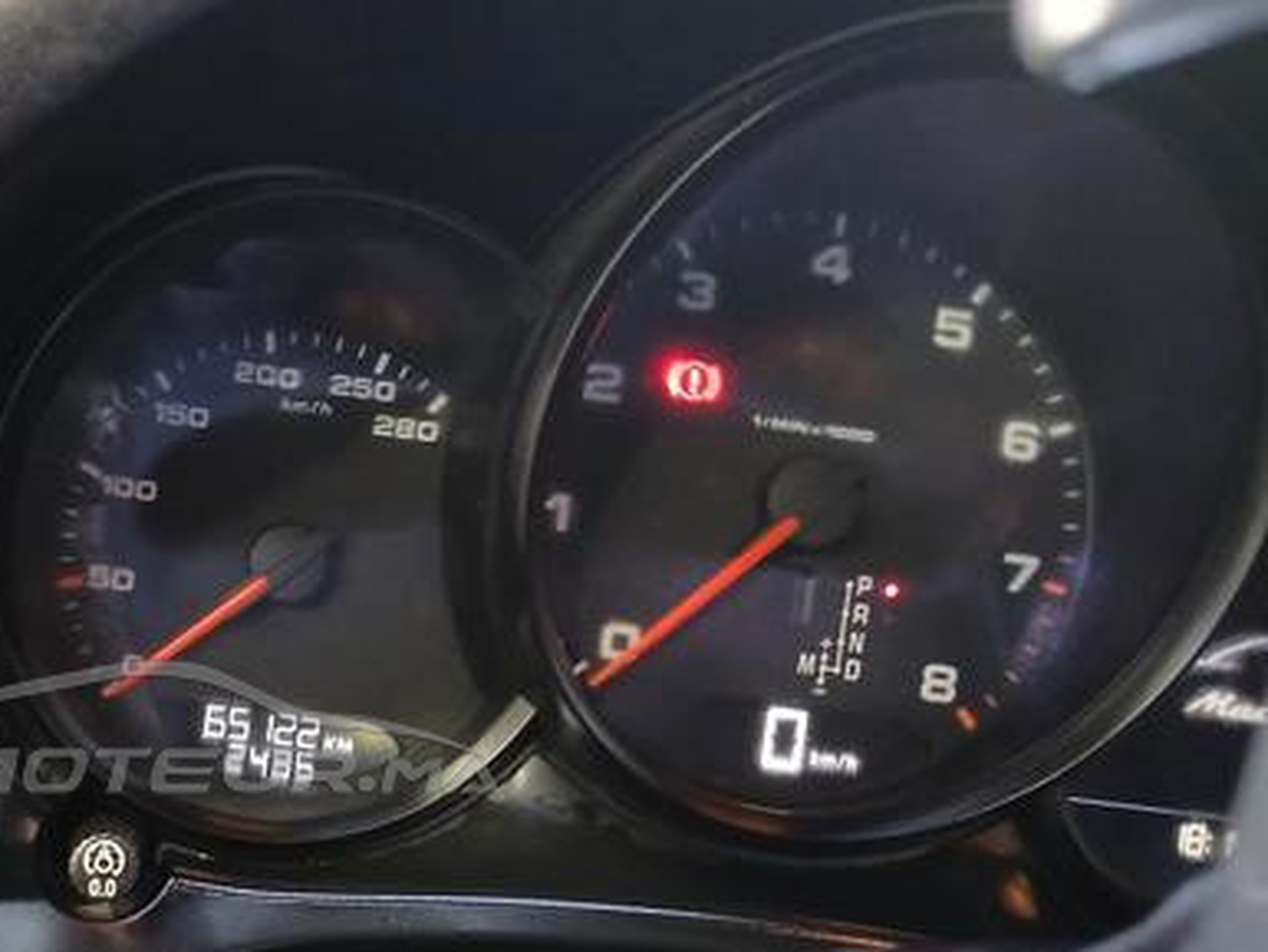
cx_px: 207
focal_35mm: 44
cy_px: 726
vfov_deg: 32.2
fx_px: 1612
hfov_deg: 40.7
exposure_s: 1/20
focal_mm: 3.98
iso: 800
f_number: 1.8
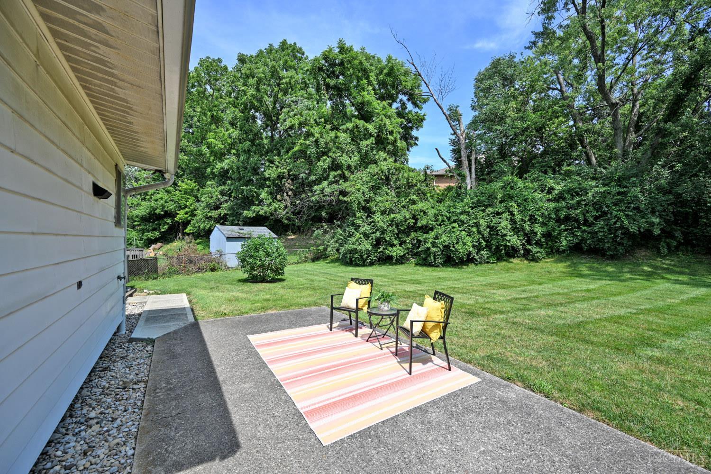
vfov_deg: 81.2
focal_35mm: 14
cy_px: 237
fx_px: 276
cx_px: 356
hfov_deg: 104.3
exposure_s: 1/320
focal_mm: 14
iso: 100
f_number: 6.3
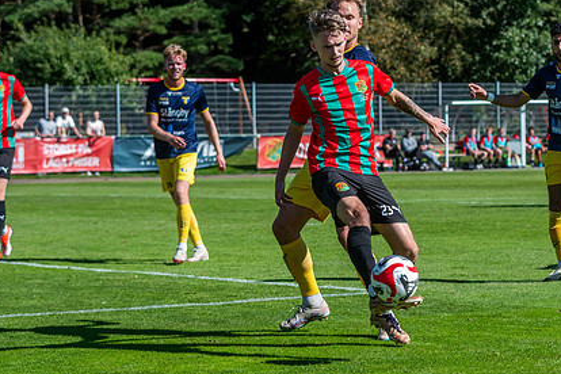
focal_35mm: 147
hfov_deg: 14.0
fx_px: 2291
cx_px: 341
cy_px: 158
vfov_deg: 9.3
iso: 320
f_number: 4.5
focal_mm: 70
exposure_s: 1/1600
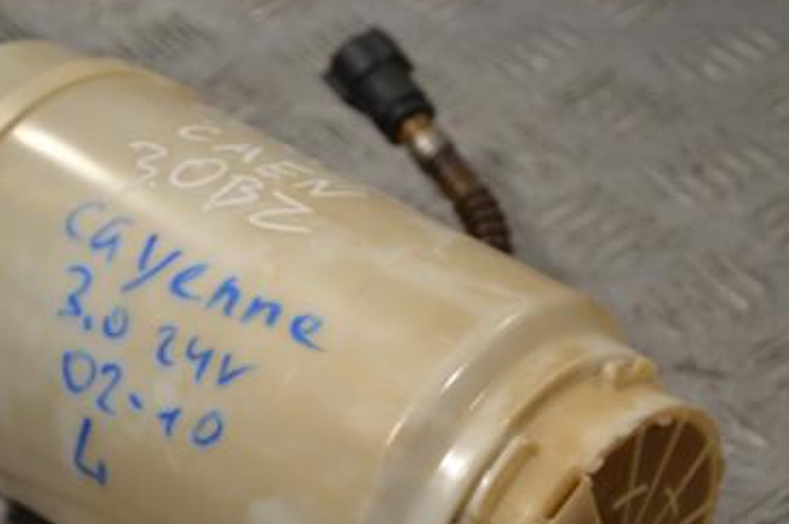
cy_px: 402
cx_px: 310
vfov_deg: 12.6
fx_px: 2365
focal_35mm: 108
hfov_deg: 18.9
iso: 100
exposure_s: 1/40
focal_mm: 44
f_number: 5.3
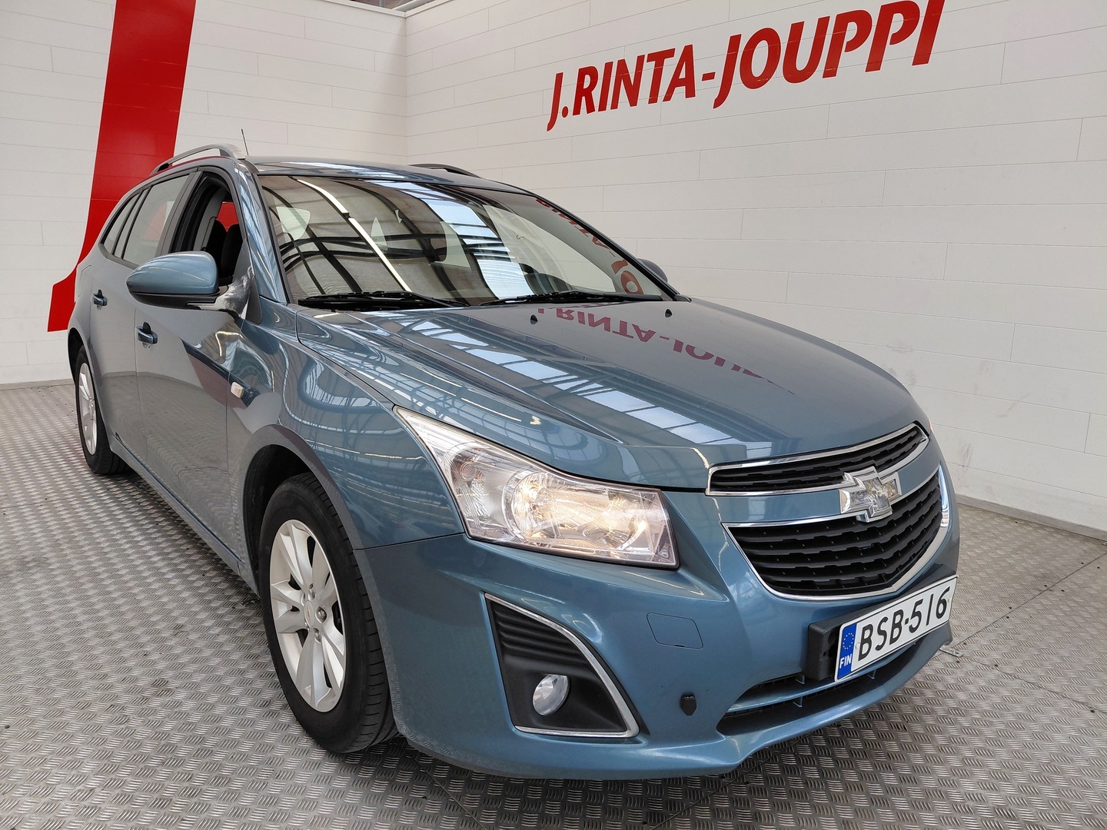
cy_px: 415
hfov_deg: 69.4
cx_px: 554
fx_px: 799
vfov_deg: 54.9
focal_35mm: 25
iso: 50
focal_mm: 4.69
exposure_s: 1/289
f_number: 1.8
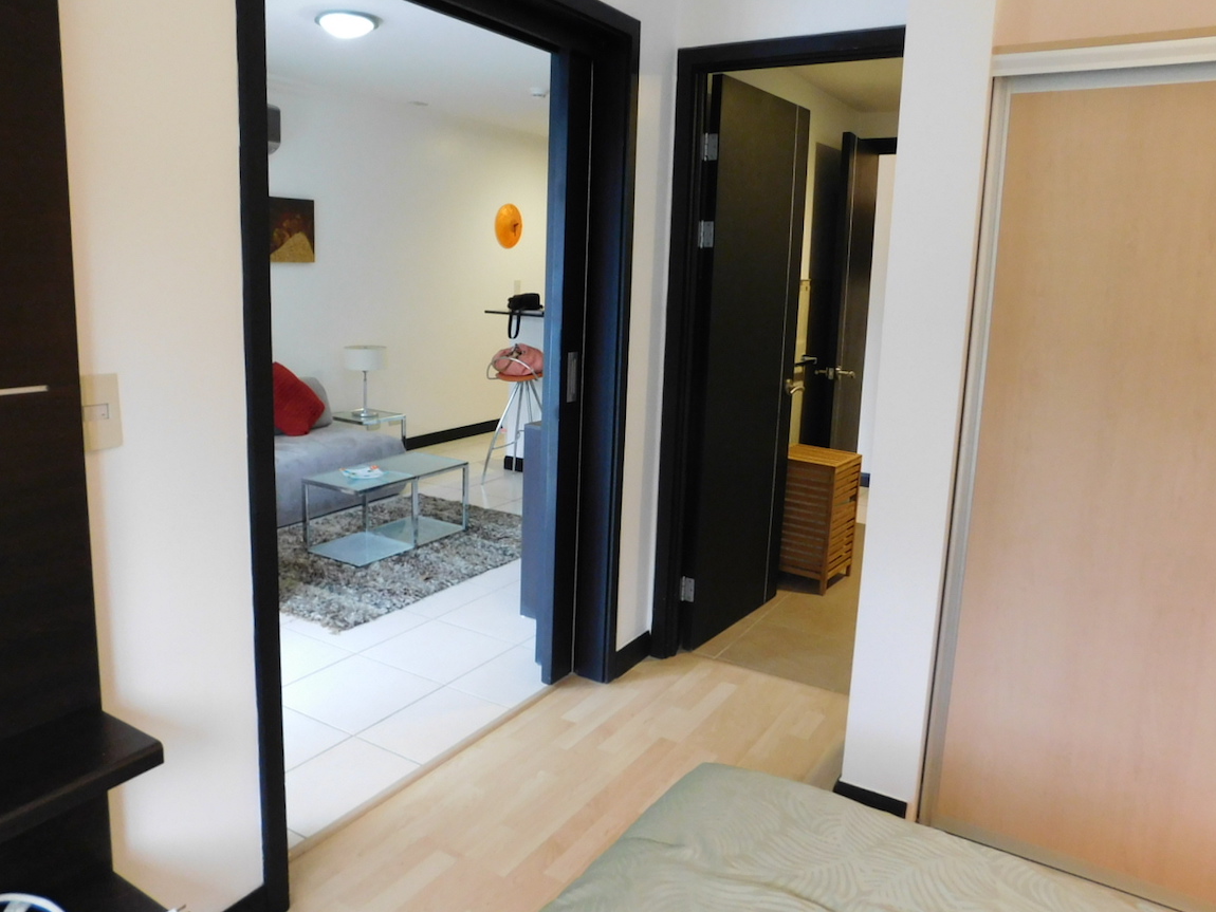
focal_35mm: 26
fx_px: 914
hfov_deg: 67.3
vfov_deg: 53.0
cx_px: 586
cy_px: 413
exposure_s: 1/20
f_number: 3
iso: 400
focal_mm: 4
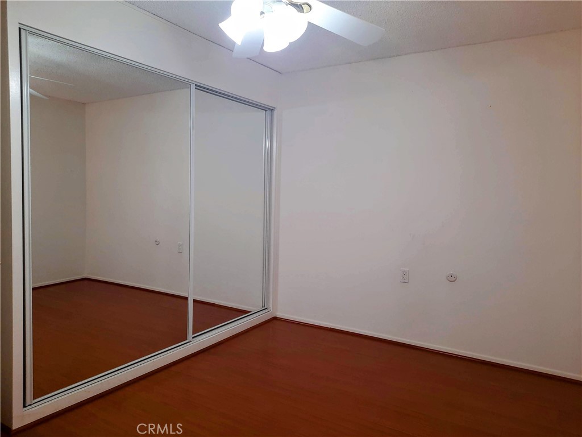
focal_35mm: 25
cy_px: 218
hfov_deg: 69.4
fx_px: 420
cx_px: 291
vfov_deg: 54.9
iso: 100
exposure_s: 1/60
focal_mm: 4.6
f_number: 2
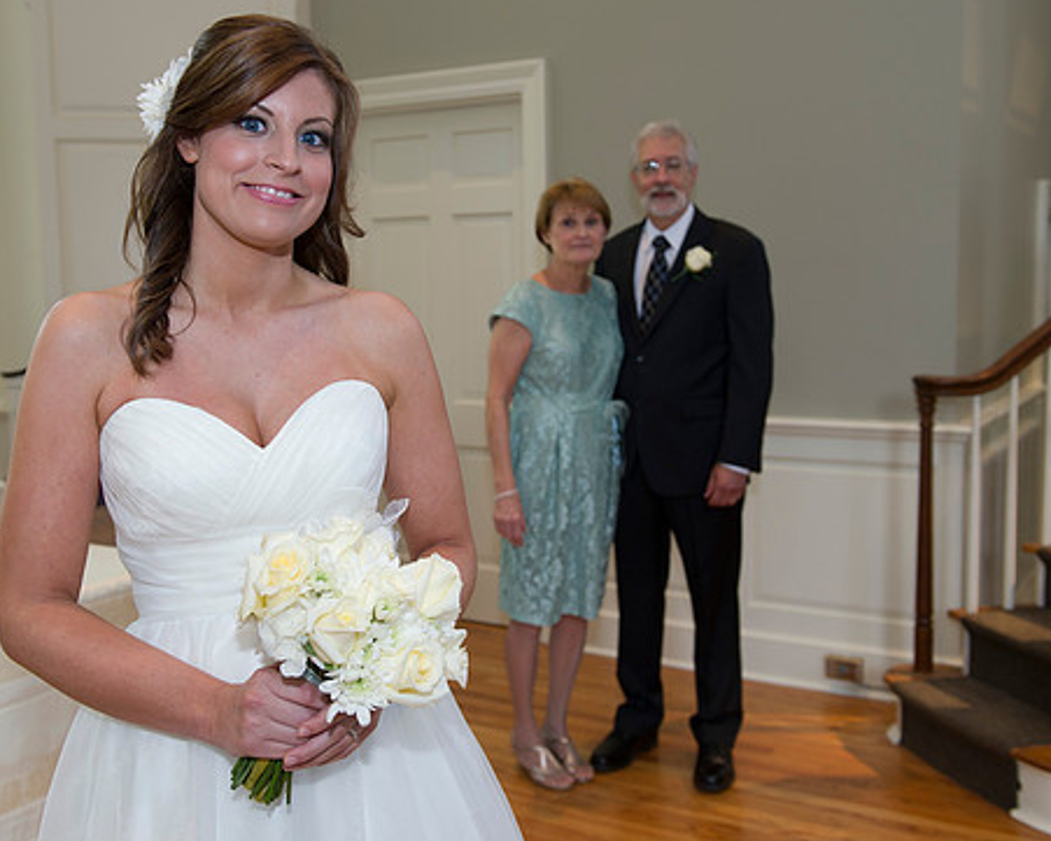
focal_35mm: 41
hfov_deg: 44.7
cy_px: 396
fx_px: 1276
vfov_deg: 36.5
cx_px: 461
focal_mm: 34
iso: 800
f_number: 5
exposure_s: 1/125
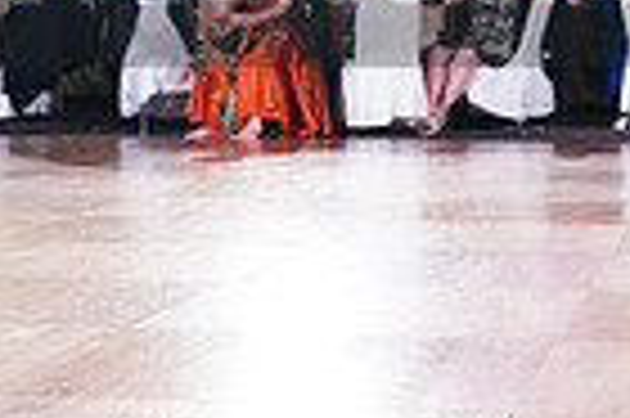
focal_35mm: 133
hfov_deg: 15.4
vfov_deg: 10.2
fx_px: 2325
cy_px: -52
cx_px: 292
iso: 4000
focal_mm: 32
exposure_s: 1/320
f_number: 4
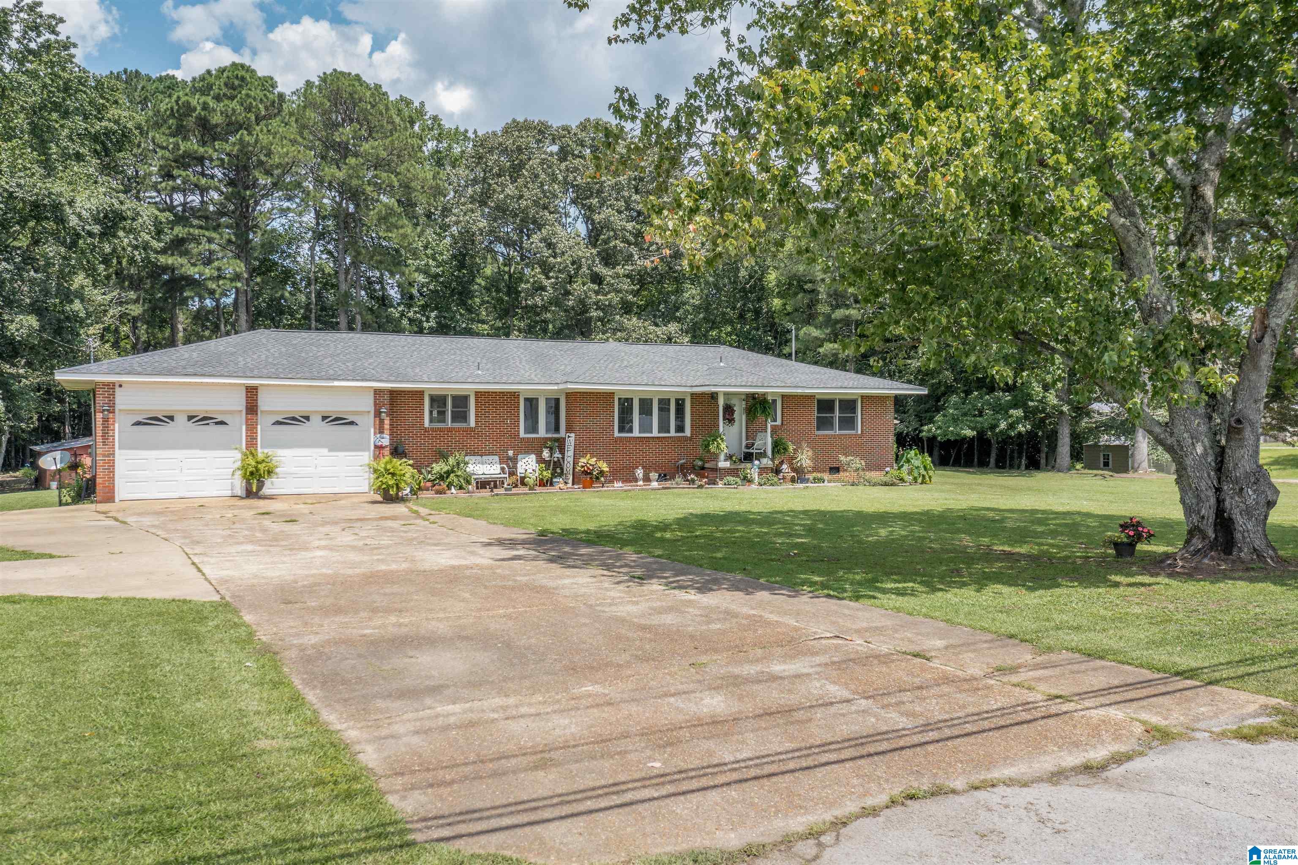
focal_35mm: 28
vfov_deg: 46.4
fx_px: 1009
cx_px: 649
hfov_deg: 65.5
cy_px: 432
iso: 100
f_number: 4.5
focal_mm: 10.26
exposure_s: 1/320
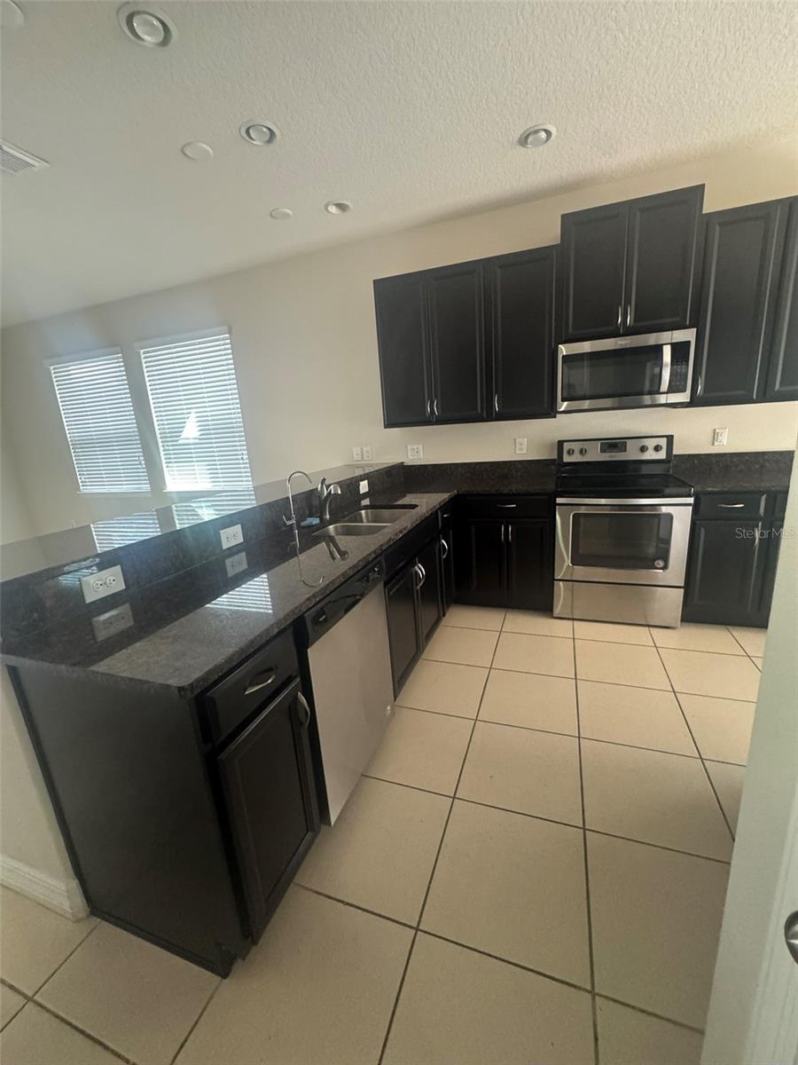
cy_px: 532
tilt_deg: -15.3
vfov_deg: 102.1
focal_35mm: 14
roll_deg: +4.1
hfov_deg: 85.7
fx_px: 430
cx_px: 399
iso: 640
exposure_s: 1/60
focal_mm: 2.22
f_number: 2.2
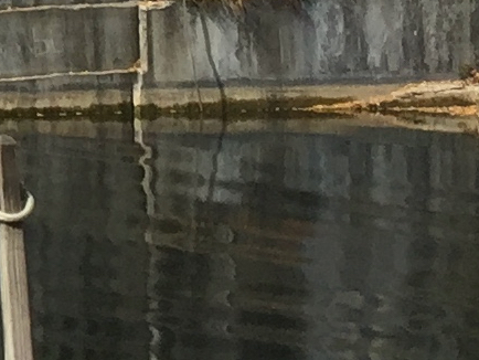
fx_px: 3018
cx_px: -852
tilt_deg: +4.4
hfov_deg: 8.0
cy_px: -384
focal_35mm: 218
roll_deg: -1.0
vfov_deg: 6.6
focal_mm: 4.15
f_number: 2.2
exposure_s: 1/1647
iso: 32
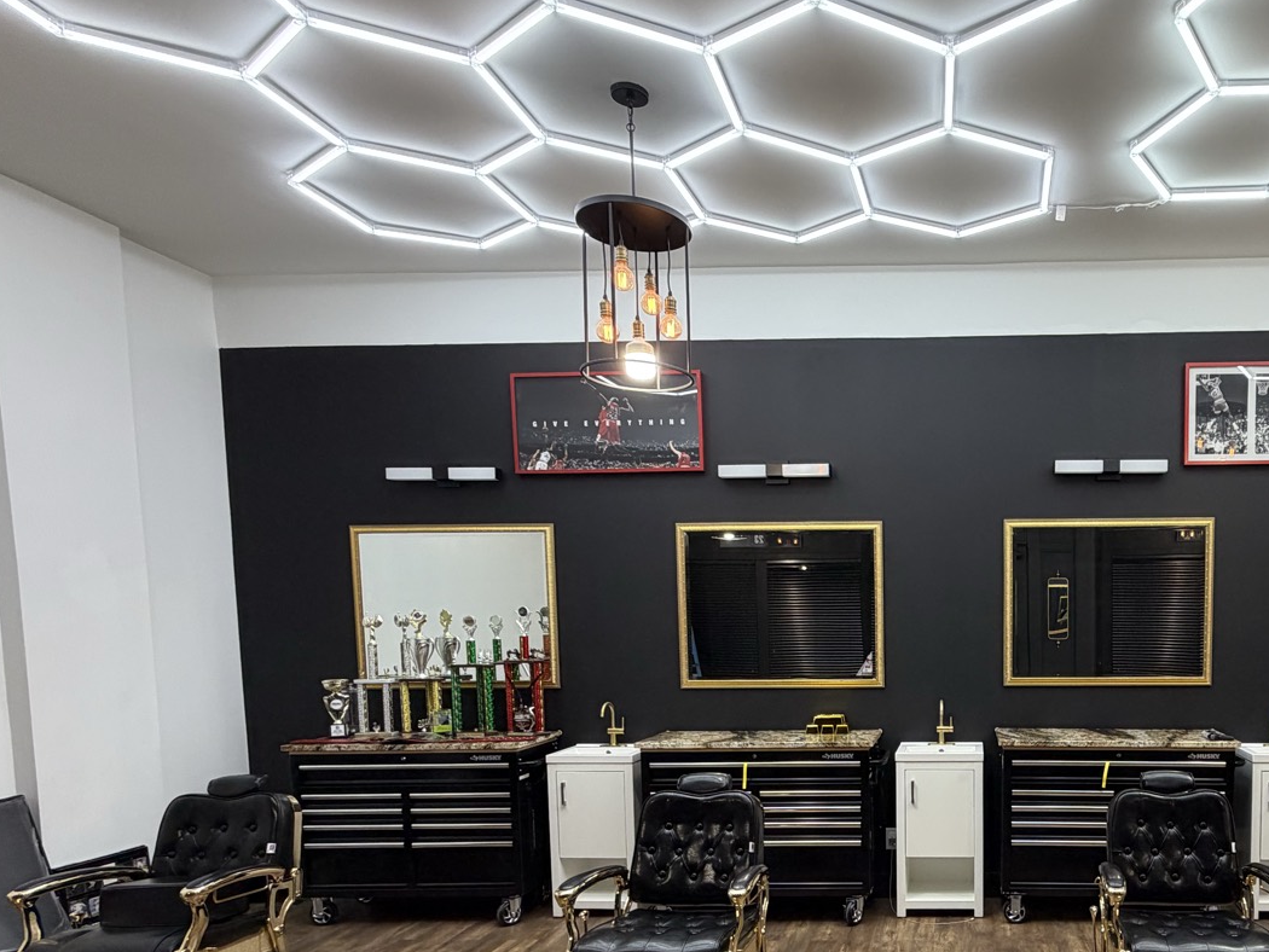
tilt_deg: -5.2
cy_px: 685
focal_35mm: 24
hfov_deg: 66.8
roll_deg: +0.6
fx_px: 880
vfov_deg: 54.8
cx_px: 960
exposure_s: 1/120
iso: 160
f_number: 2.2
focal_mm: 2.22
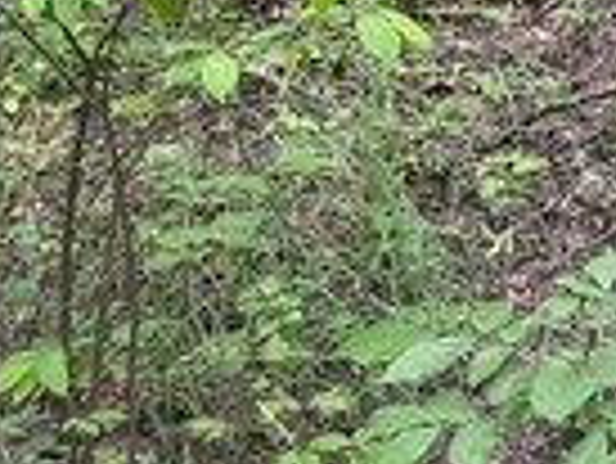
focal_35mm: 112
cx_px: 1061
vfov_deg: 11.4
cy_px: -568
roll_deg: -0.1
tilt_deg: -3.4
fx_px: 1995
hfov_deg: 15.4
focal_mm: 6.76
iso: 200
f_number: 1.78
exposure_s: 1/121
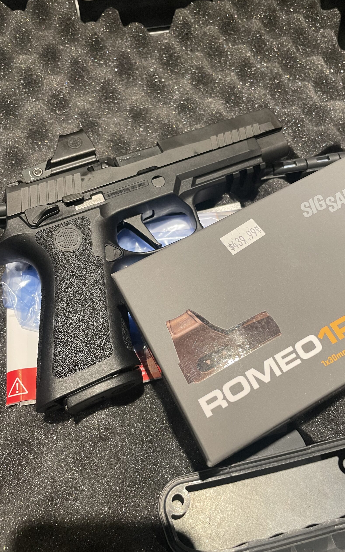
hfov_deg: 44.4
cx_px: 199
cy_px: 278
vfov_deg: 66.5
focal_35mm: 28
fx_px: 421
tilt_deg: -60.6
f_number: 1.6
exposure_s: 1/60
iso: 200
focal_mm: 4.2
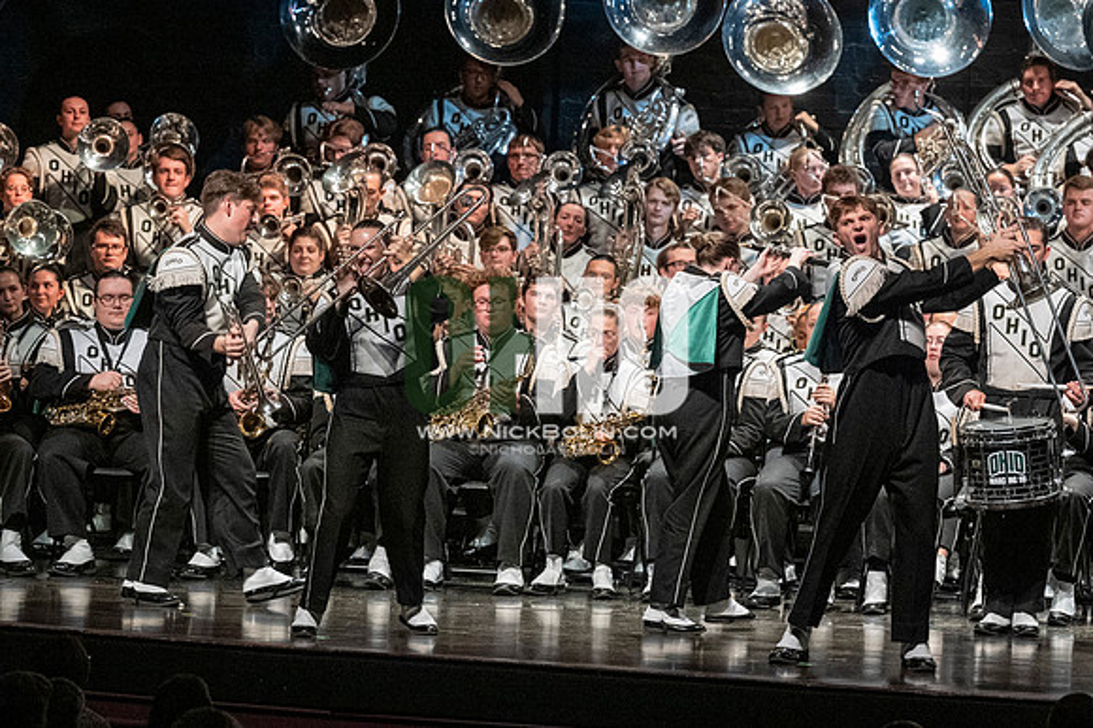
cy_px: 364
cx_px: 546
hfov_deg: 9.5
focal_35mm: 217
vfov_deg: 6.3
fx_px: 6584
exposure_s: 1/500
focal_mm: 145
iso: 4000
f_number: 4
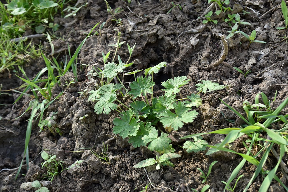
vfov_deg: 30.8
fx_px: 348
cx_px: 144
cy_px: 96
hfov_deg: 45.0
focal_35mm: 44
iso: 250
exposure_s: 1/200
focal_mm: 29
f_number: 7.1
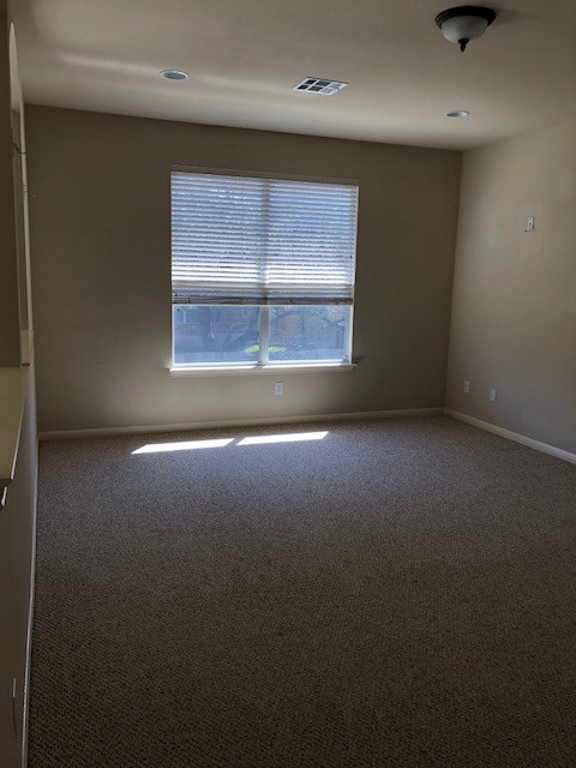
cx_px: 288
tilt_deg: -9.7
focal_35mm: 28
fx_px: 621
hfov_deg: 49.7
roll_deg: -0.5
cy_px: 384
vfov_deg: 63.4
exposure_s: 1/120
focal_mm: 3.99
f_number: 1.8
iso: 50
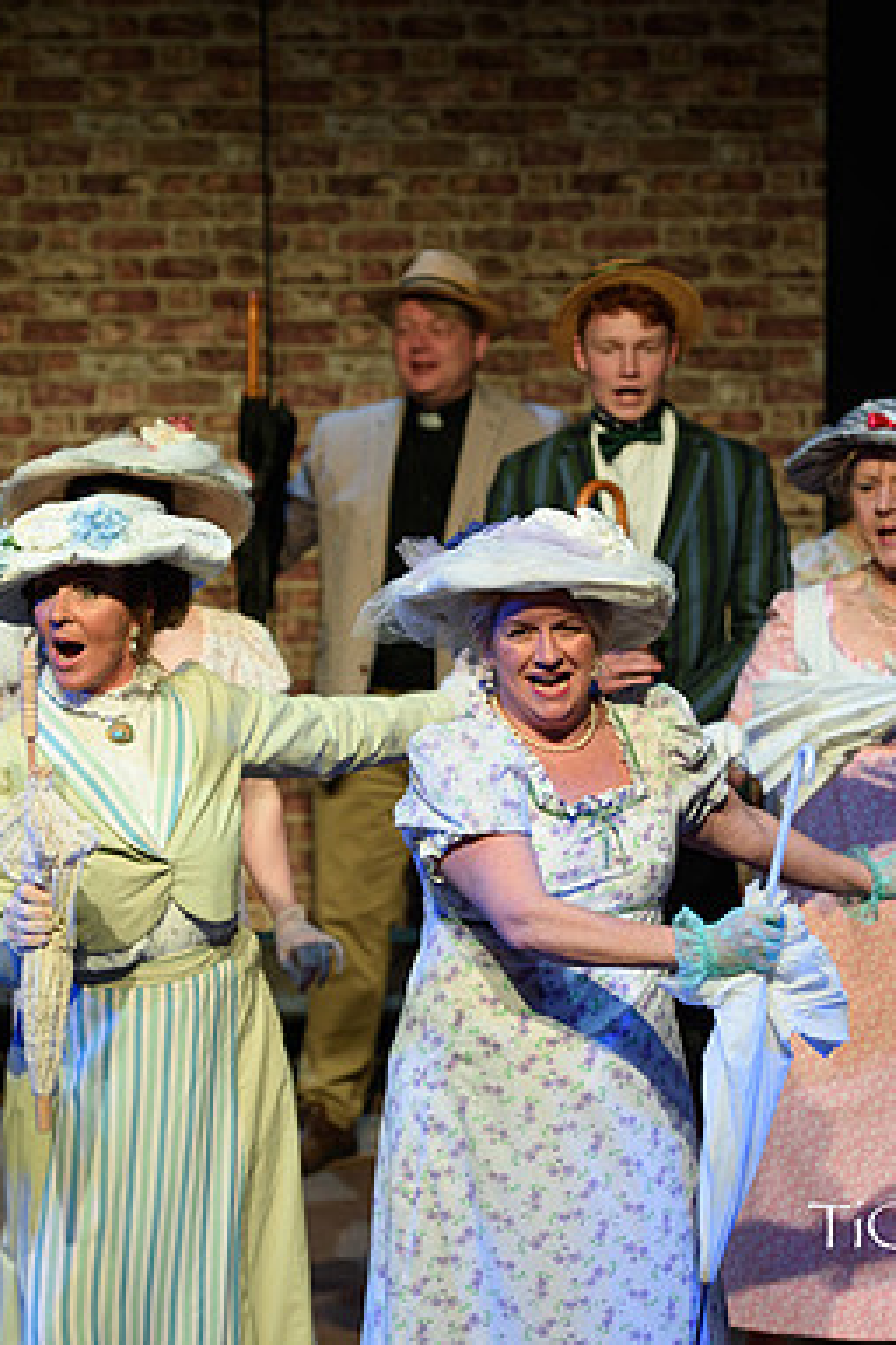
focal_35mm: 148
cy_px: 672
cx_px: 486
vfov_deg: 13.9
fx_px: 5525
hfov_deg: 9.3
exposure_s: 1/160
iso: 800
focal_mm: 98
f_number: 2.8
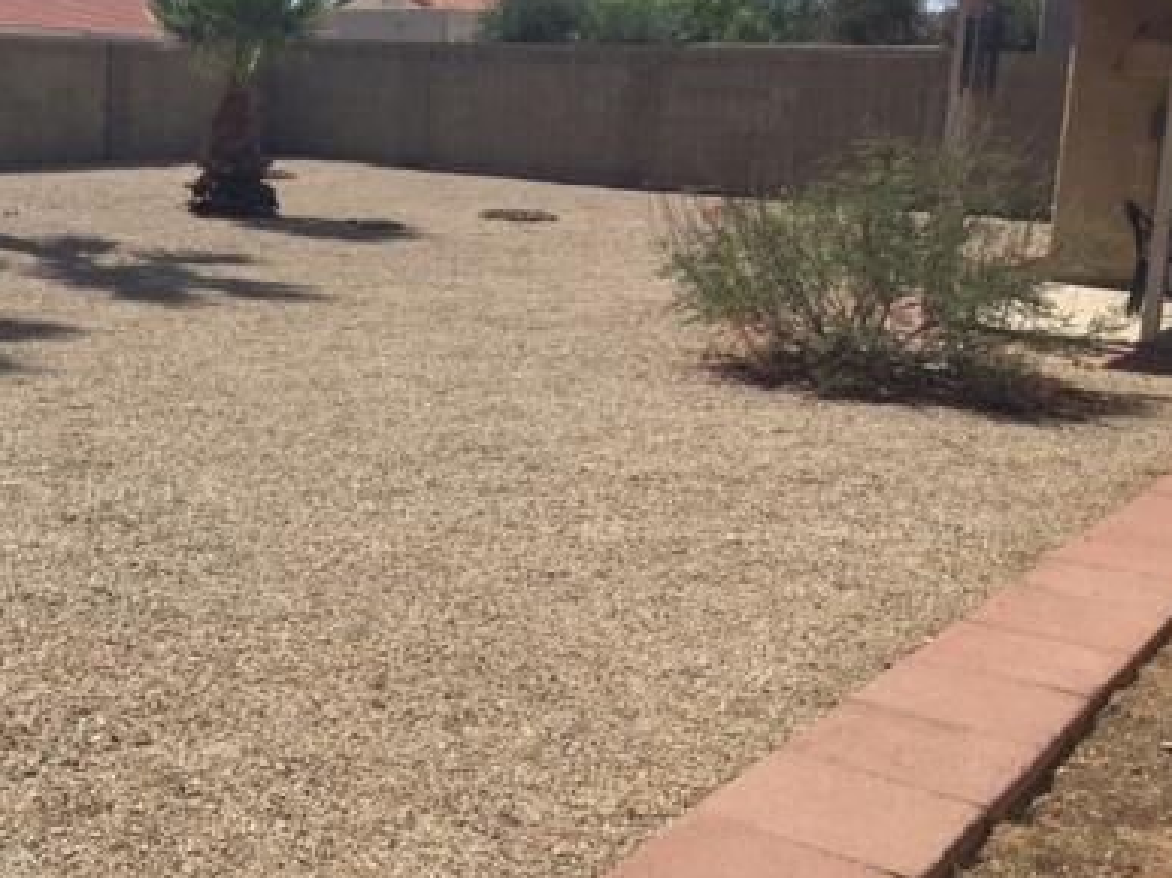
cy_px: 378
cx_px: 236
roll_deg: -1.9
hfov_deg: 38.2
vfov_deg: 30.2
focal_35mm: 48
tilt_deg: -9.4
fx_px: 1625
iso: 25
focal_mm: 4.15
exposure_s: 1/2404
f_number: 2.2
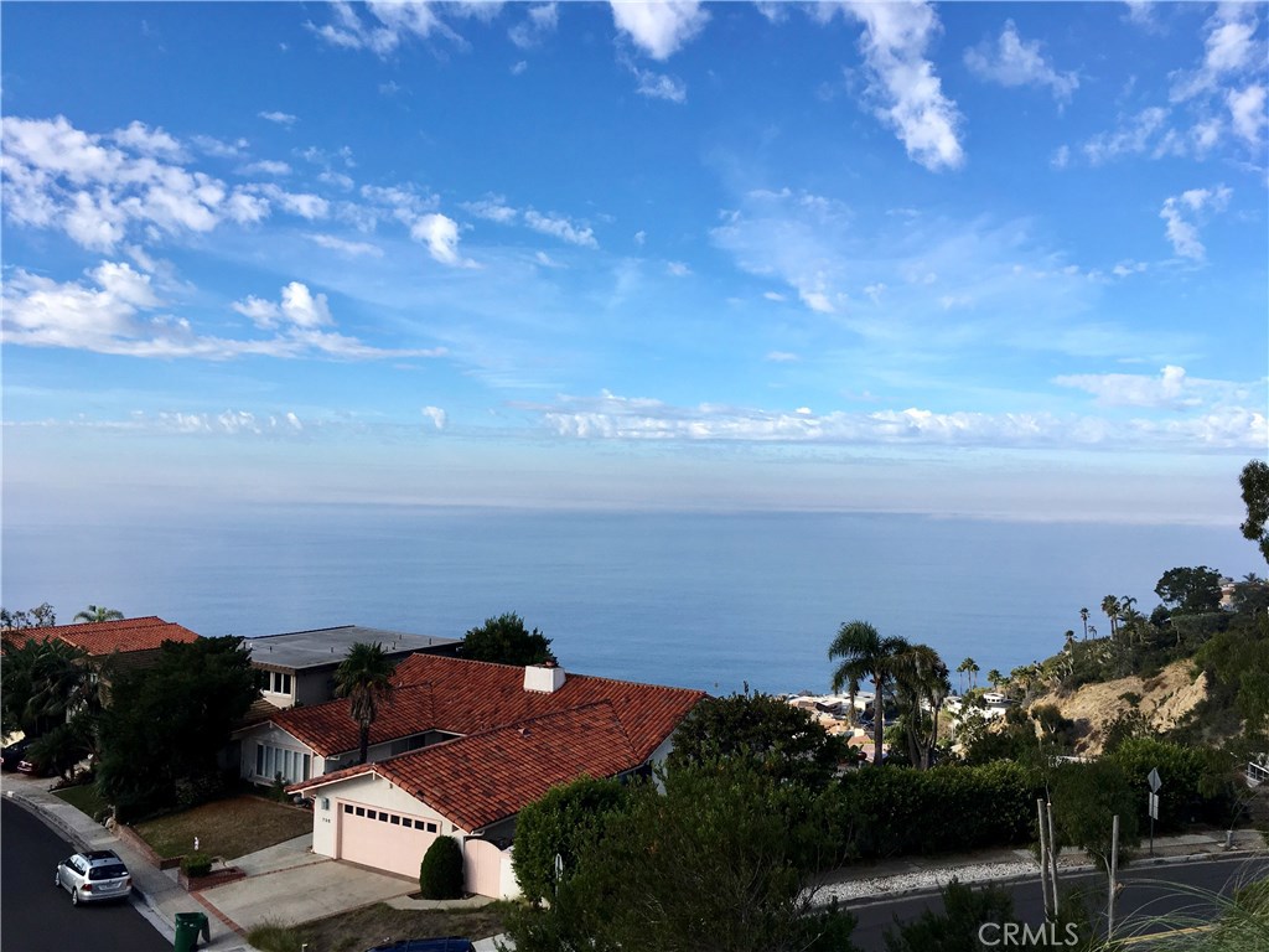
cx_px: 634
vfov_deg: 48.2
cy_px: 476
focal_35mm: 29
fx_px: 1063
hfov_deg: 61.7
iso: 25
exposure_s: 1/1508
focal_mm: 4.15
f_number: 2.2
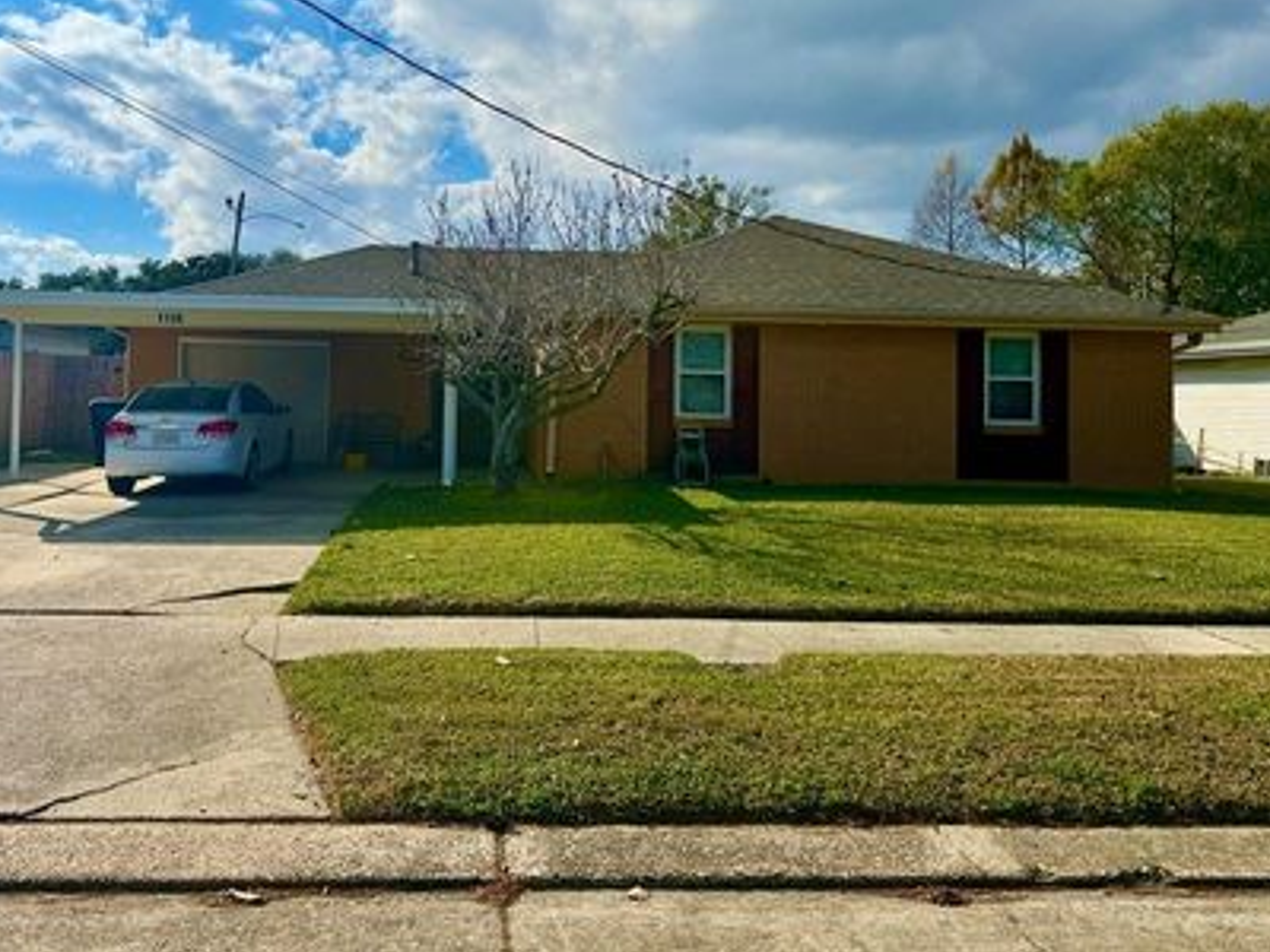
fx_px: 1101
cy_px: 363
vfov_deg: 46.4
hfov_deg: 59.6
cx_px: 527
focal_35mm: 30
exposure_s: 1/11905
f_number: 1.78
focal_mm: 6.76
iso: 80
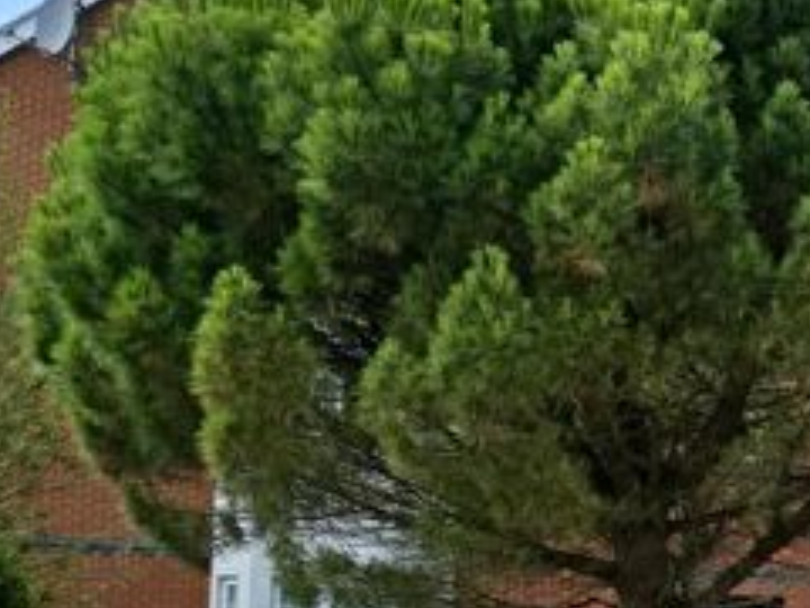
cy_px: 610
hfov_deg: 24.1
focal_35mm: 67
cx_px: 1144
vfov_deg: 21.2
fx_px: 1568
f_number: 1.7
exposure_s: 1/515
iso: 12
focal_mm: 6.3
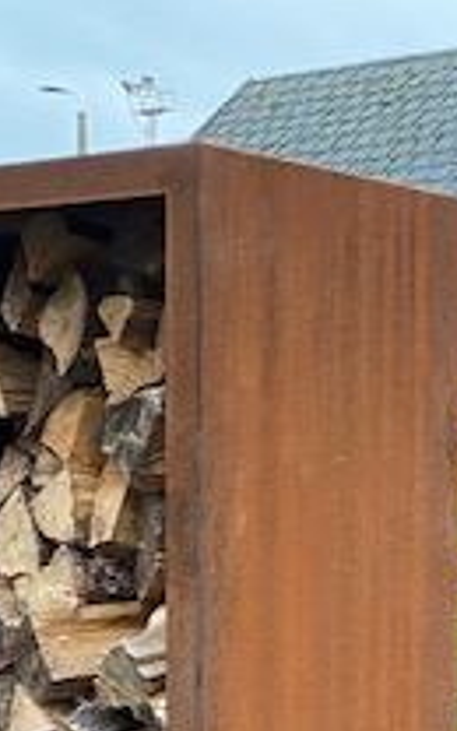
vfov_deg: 23.4
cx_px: 668
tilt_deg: -6.9
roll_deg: -2.0
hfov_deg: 14.4
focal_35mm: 85
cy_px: 713
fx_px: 1694
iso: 500
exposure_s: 1/55
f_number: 1.8
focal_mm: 4.25
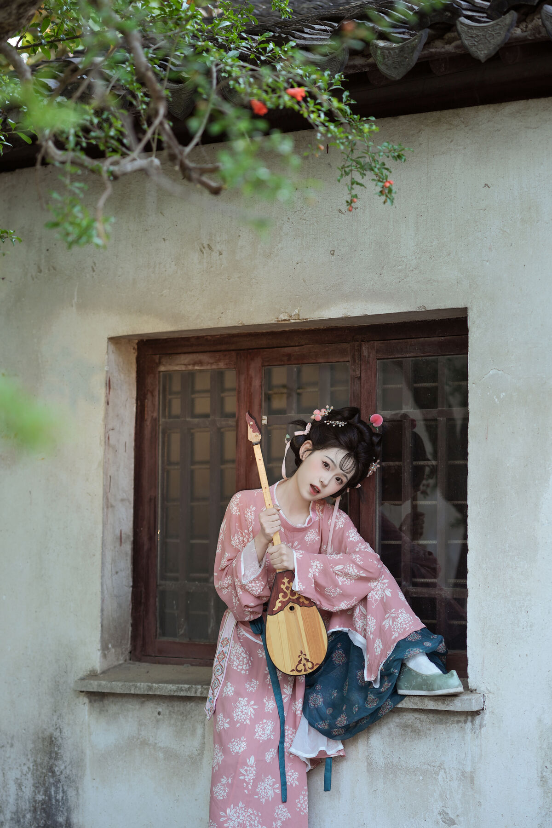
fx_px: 1955
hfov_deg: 16.1
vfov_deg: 23.9
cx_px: 276
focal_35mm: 85
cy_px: 414
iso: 160
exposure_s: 1/250
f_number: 1.8
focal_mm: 85
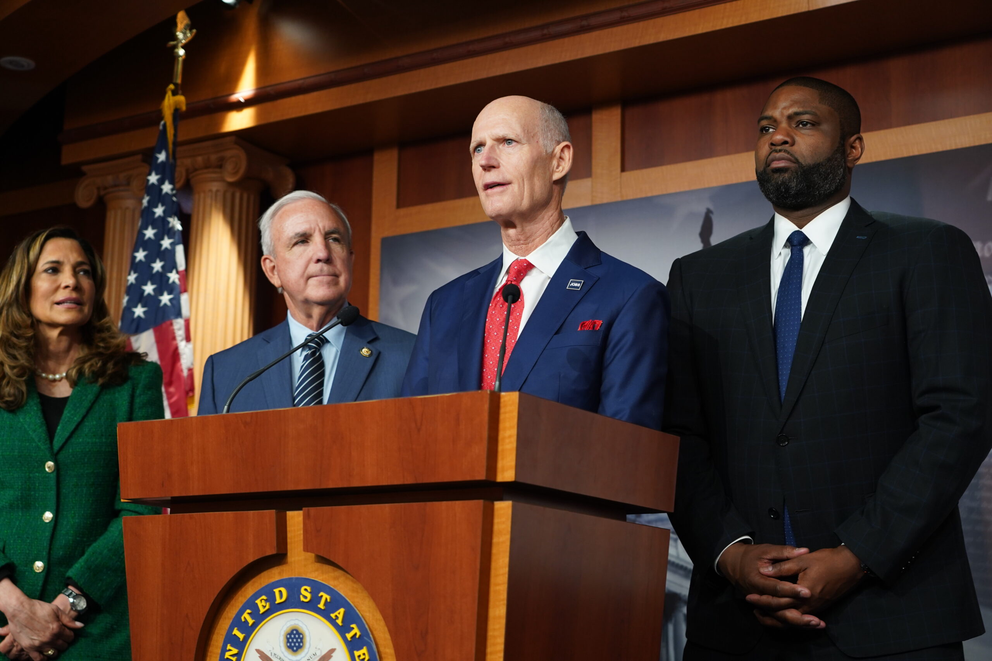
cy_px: 330
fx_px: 1571
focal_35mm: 57
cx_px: 496
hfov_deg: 35.1
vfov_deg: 23.8
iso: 1600
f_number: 4.5
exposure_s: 1/100
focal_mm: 57
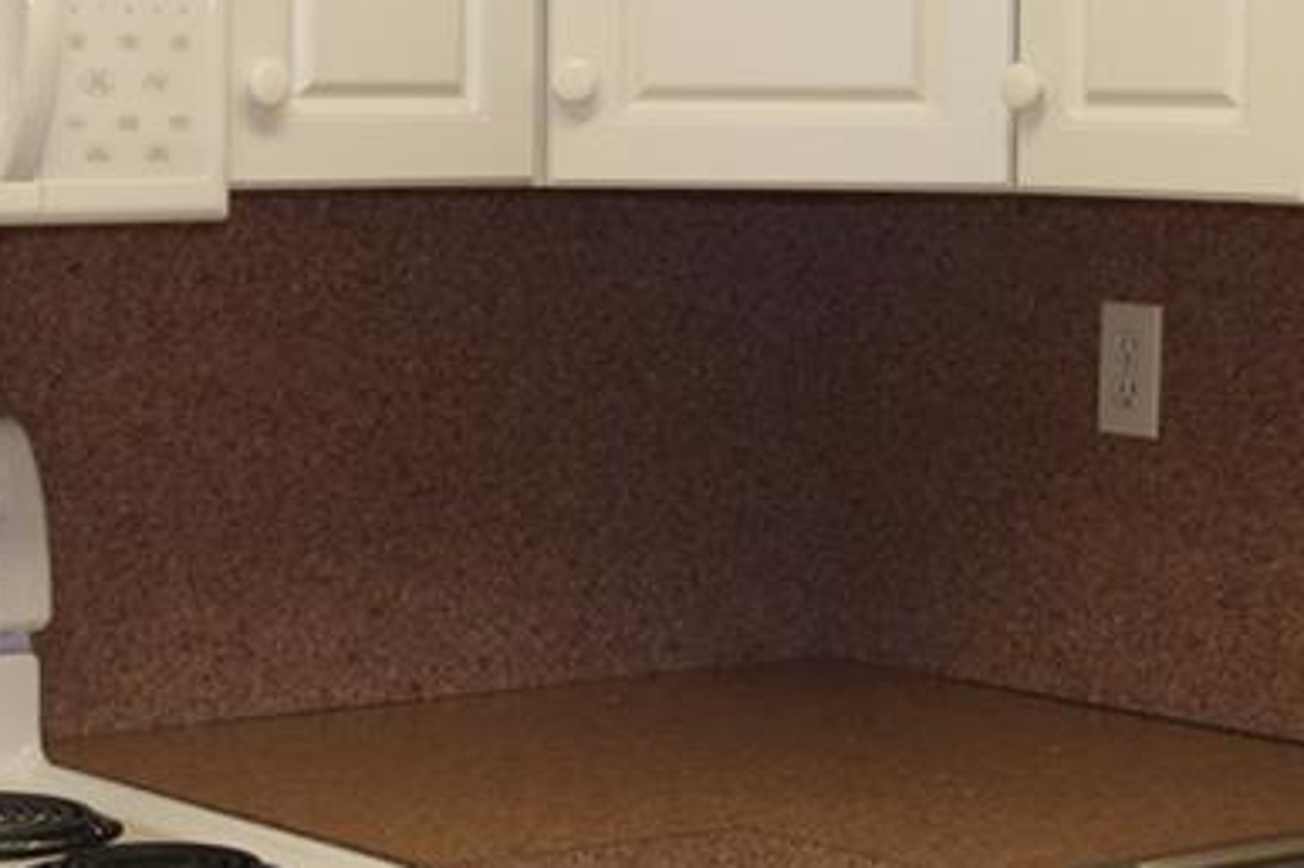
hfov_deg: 17.9
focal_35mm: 114
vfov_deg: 12.0
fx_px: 4127
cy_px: 301
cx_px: 520
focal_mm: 28
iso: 400
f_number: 4
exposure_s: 1/50
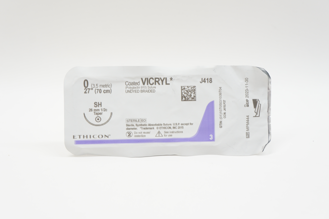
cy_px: 110
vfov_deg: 29.8
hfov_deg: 43.6
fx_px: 411
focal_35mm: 45
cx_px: 164
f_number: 6.3
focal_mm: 30
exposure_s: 1/40
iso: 400
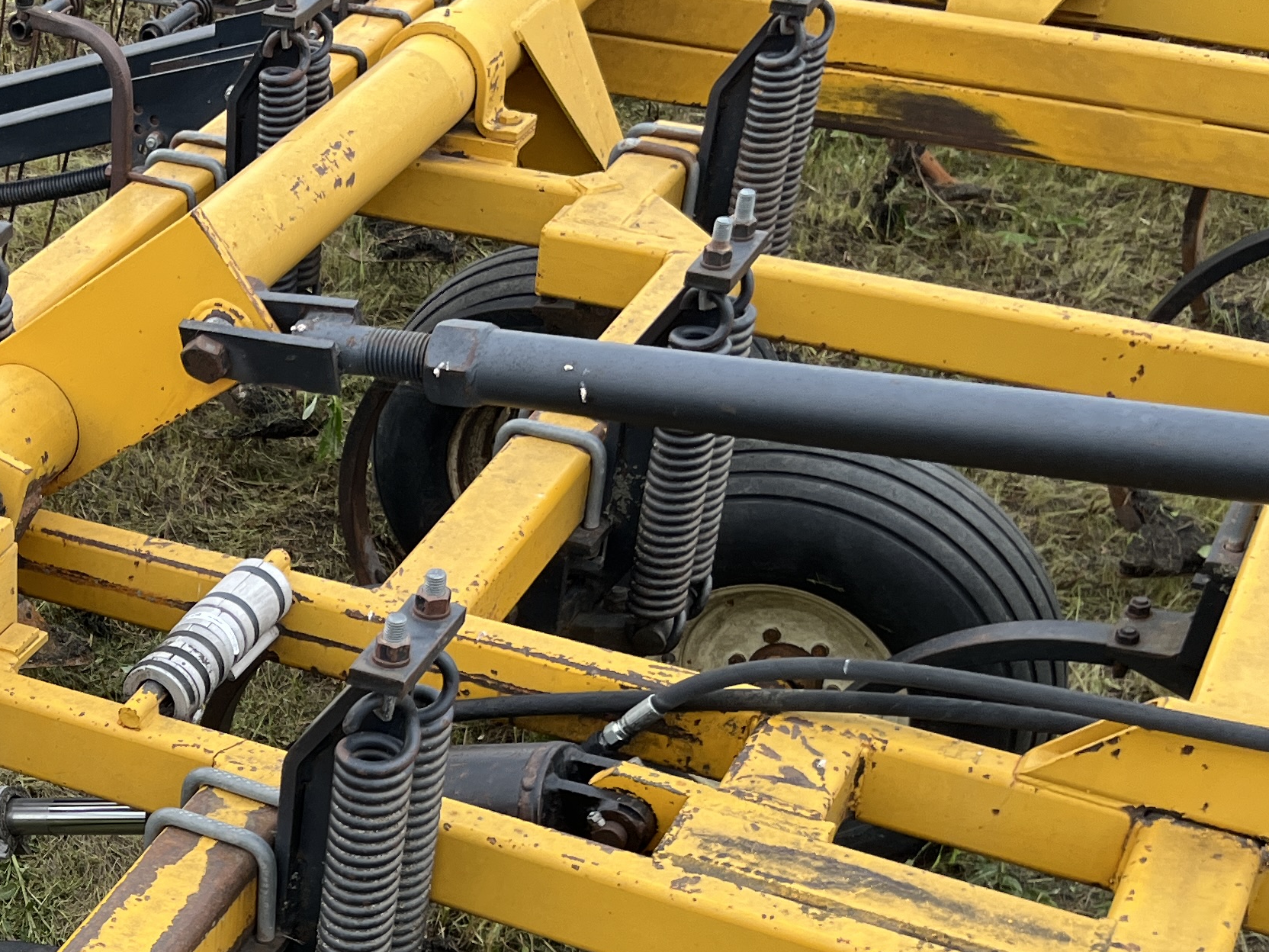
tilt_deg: -37.4
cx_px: -44
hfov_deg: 28.5
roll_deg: +1.5
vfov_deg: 22.4
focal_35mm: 63
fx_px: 2310
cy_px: 950
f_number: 1.6
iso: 50
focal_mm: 5.1
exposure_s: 1/598
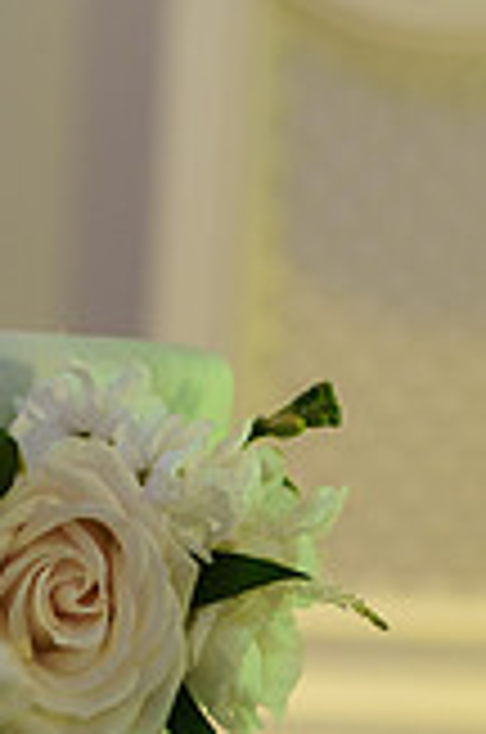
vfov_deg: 13.7
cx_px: -63
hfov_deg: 9.4
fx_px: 2928
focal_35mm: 144
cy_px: 995
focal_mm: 35
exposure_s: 1/80
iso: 640
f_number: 2
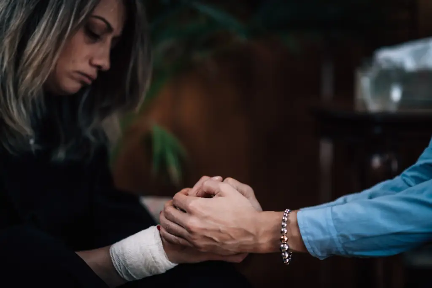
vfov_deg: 16.1
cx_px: 216
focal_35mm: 85
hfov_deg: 23.9
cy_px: 144
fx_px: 1020
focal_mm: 85
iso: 64
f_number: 1.8
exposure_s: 1/200
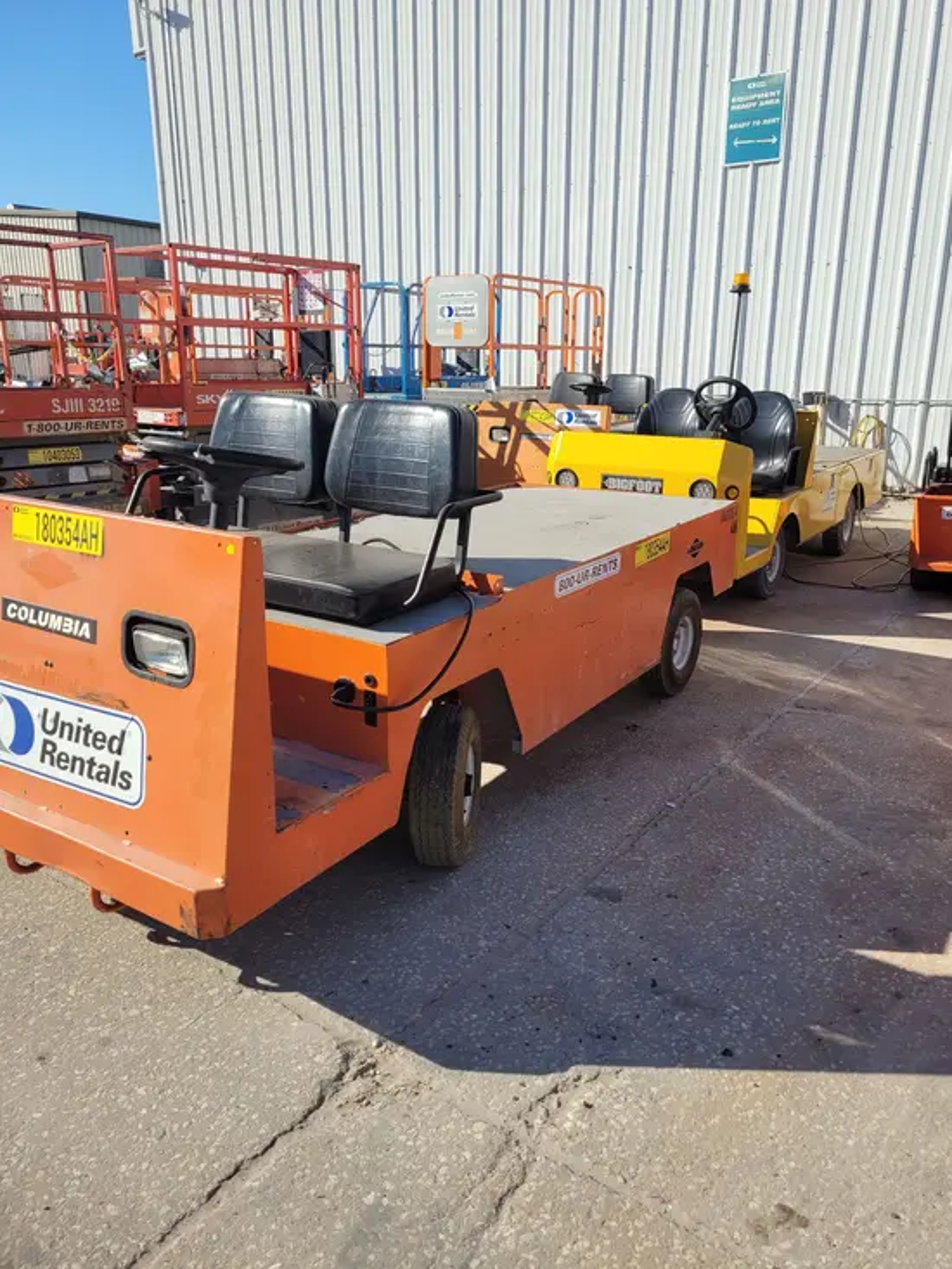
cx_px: 476
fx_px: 953
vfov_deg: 67.3
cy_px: 634
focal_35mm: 26
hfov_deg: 53.1
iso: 40
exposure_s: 1/2252
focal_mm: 5.4
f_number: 1.8
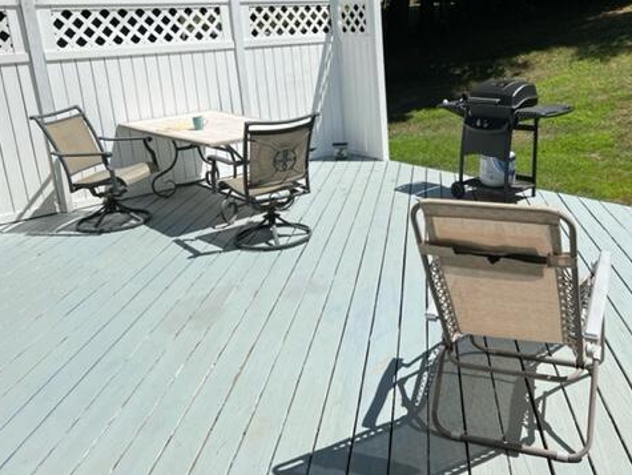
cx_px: 408
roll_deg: +1.9
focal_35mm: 35
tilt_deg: -16.5
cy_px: 204
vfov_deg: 40.7
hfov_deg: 51.8
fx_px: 639
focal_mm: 5.7
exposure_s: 1/6993
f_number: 1.5
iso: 50
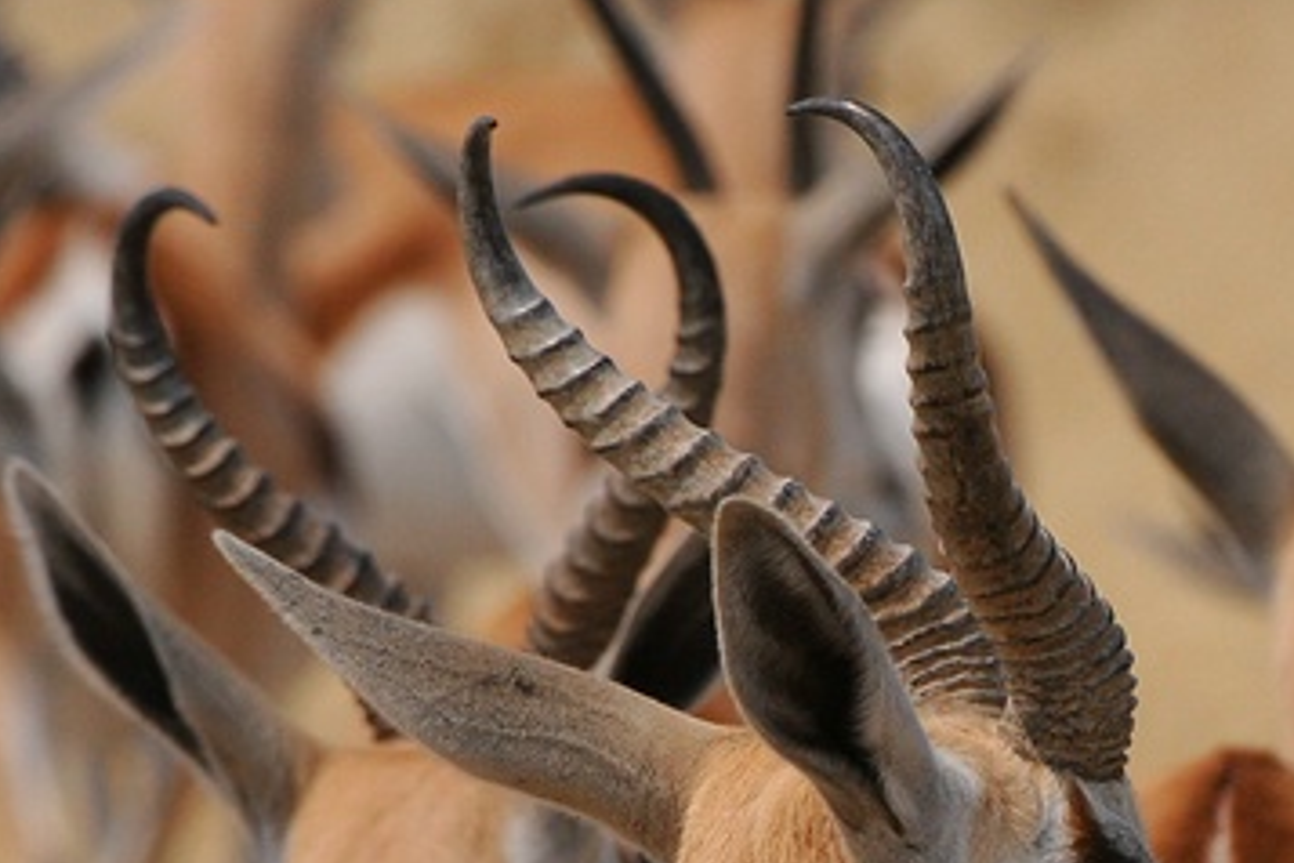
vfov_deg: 0.8
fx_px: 60274
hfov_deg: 1.2
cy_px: 863
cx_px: 1029
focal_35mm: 1677
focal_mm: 400
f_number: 10
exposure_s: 1/1250
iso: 500
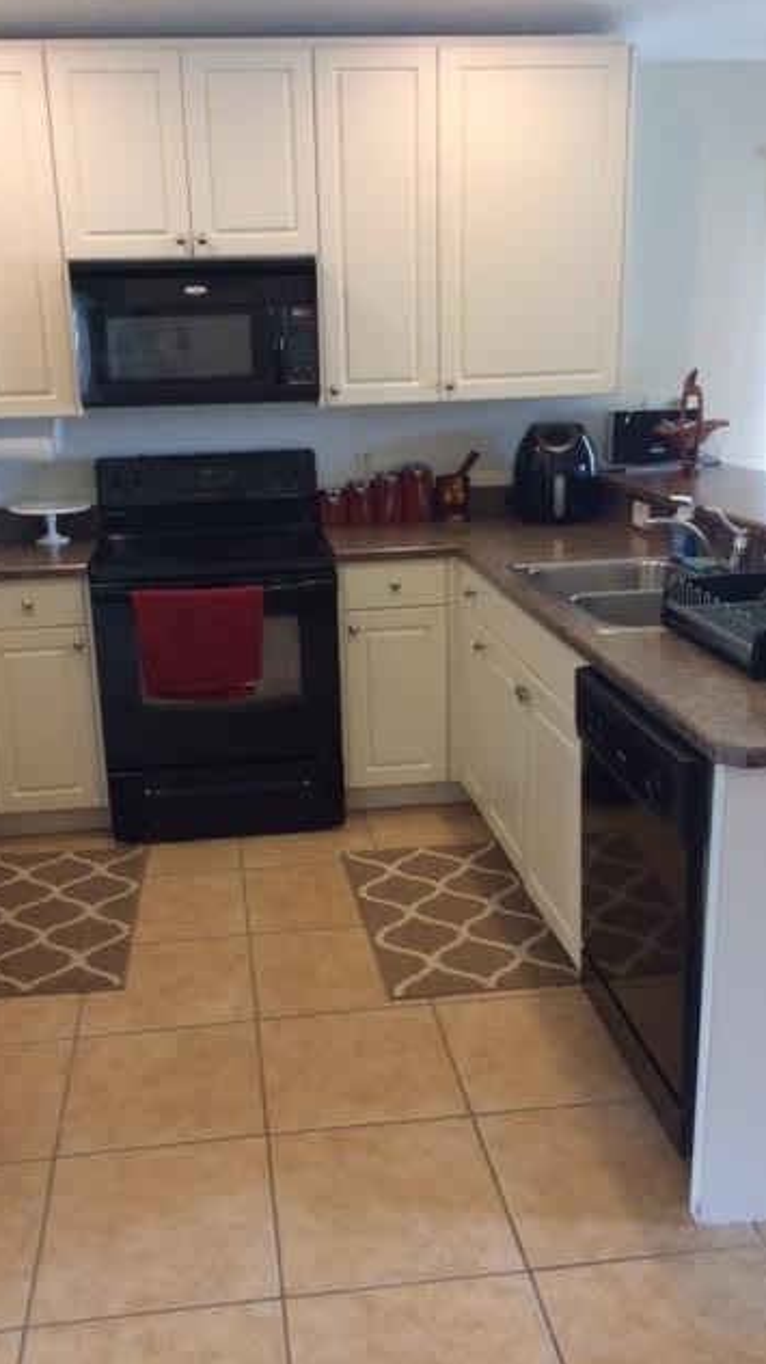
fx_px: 1157
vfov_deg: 61.0
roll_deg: +1.9
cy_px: 678
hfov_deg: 36.6
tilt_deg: -16.7
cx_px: 332
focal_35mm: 32
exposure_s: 1/30
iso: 160
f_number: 2.2
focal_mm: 4.15
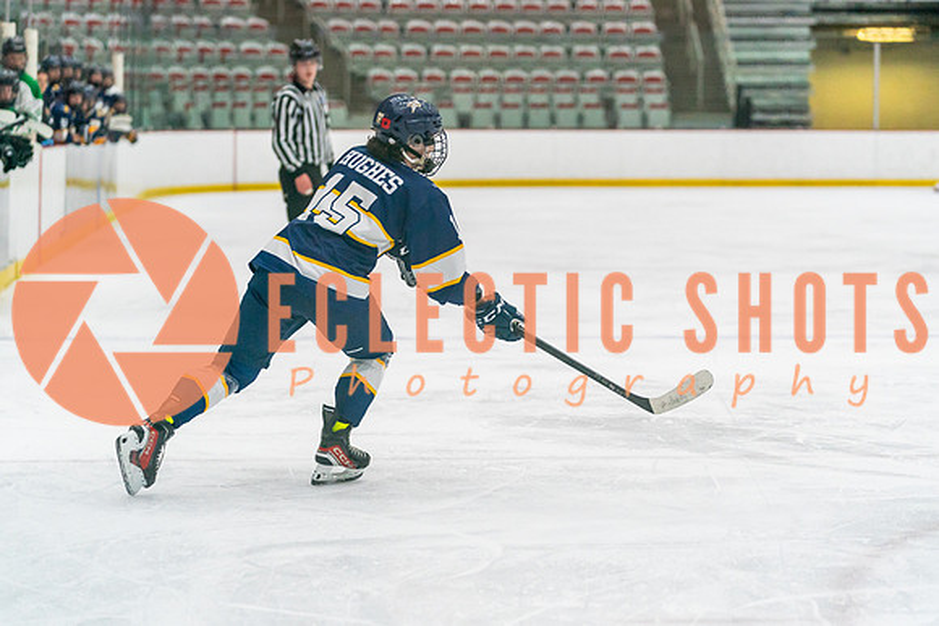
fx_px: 2960
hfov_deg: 18.0
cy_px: 287
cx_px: 469
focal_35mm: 113
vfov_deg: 12.1
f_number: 2.8
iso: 3200
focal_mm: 102
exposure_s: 1/1250
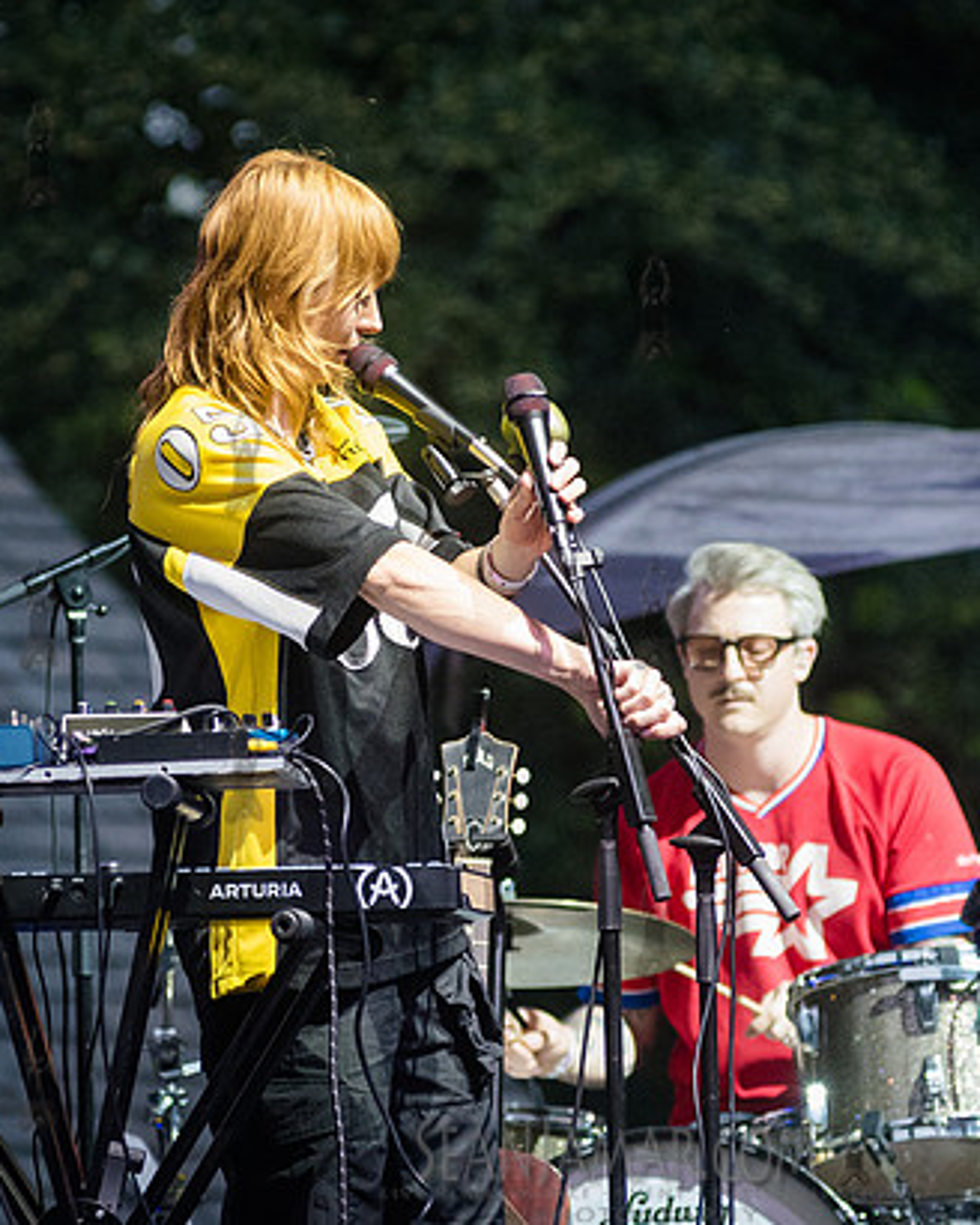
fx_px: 15517
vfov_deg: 4.5
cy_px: 568
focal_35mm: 428
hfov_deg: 3.6
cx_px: 437
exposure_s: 1/400
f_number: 4.5
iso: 3200
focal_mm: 200
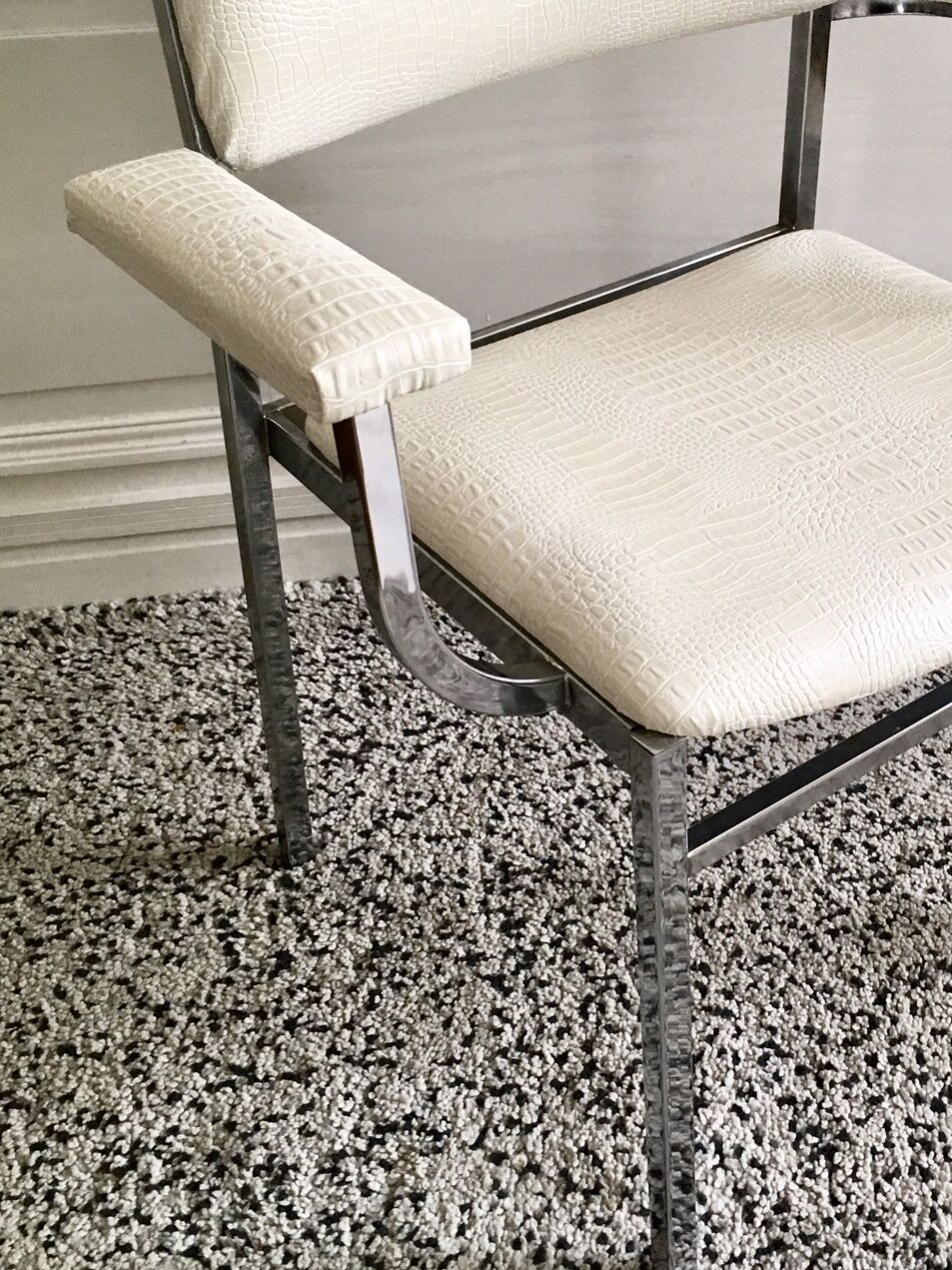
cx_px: 676
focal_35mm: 46
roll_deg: -0.7
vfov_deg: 41.0
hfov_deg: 31.1
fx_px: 1687
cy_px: 496
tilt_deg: -35.0
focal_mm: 4.15
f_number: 2.2
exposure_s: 1/33
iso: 50
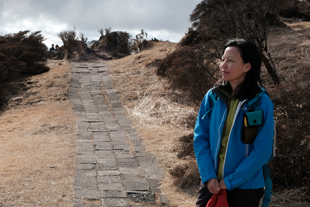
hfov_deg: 35.9
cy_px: 105
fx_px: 474
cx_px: 108
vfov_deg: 24.6
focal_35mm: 55
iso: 250
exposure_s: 1/500
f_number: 8
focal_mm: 23
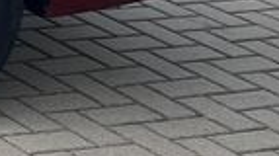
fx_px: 1500
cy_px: -320
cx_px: -617
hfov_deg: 8.5
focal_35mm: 203
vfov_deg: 5.6
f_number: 1.6
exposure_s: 1/1325
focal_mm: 5.1
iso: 50
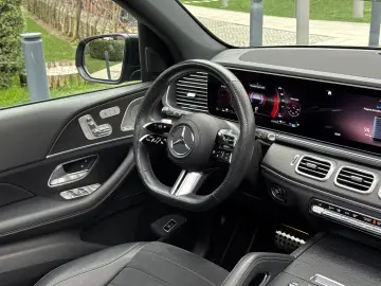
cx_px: 190
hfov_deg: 39.7
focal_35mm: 48
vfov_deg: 30.3
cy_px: 143
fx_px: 528
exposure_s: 1/128
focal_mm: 6.76
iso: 100
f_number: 1.78
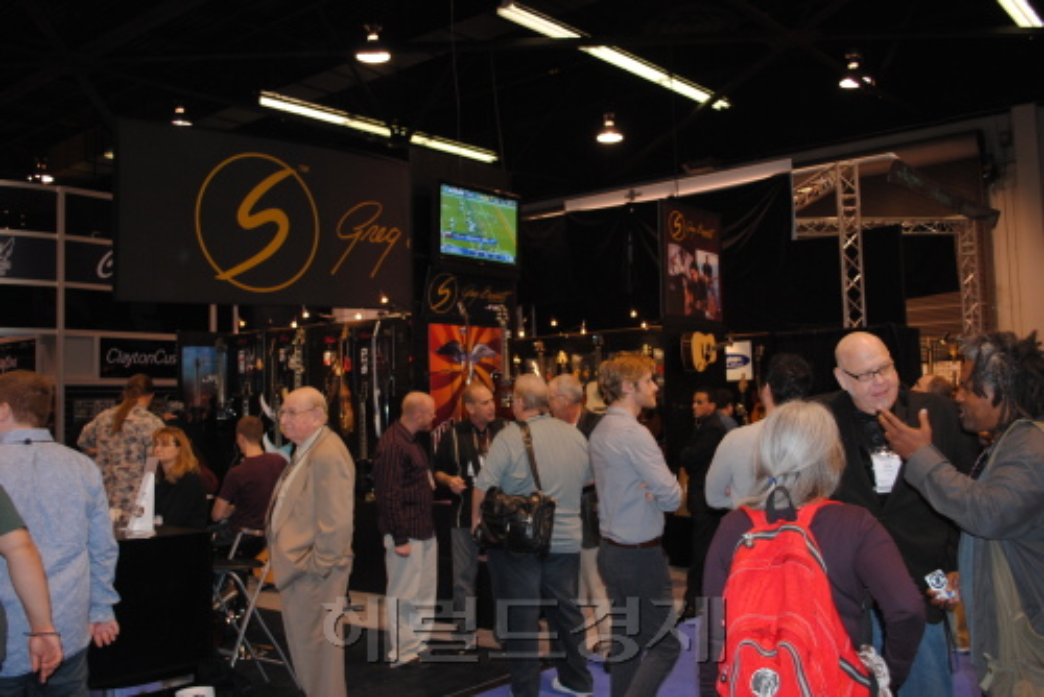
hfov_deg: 57.2
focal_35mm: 33
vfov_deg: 40.0
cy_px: 348
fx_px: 958
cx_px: 522
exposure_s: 1/60
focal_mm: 22
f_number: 4
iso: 200
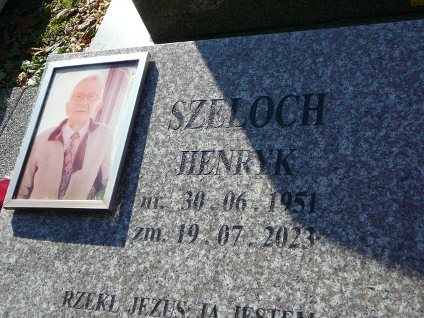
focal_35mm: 52
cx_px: 212
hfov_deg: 36.8
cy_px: 159
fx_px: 637
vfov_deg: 28.0
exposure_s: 1/640
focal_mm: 7.8
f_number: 3.4
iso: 80
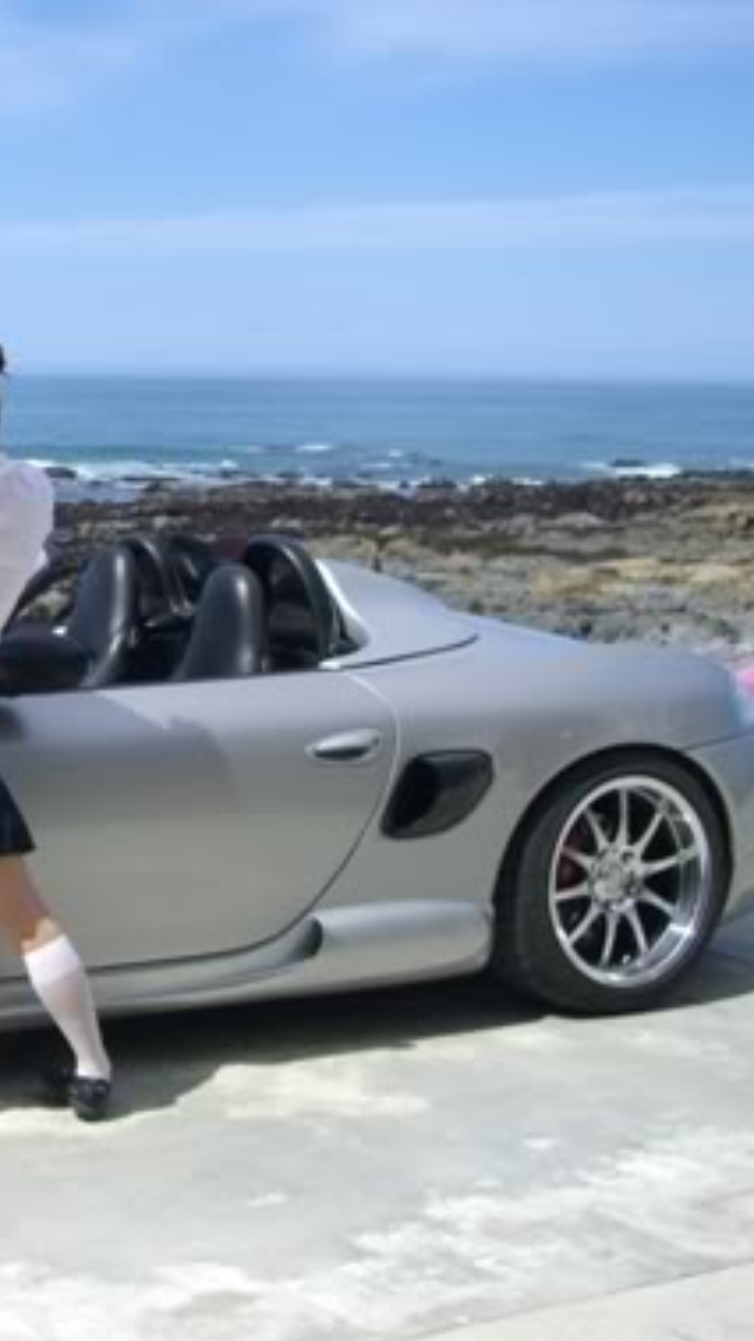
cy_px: 672
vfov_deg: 37.2
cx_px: -92
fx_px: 1992
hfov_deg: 20.4
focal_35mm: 56
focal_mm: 7.9
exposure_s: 1/400
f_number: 5.6
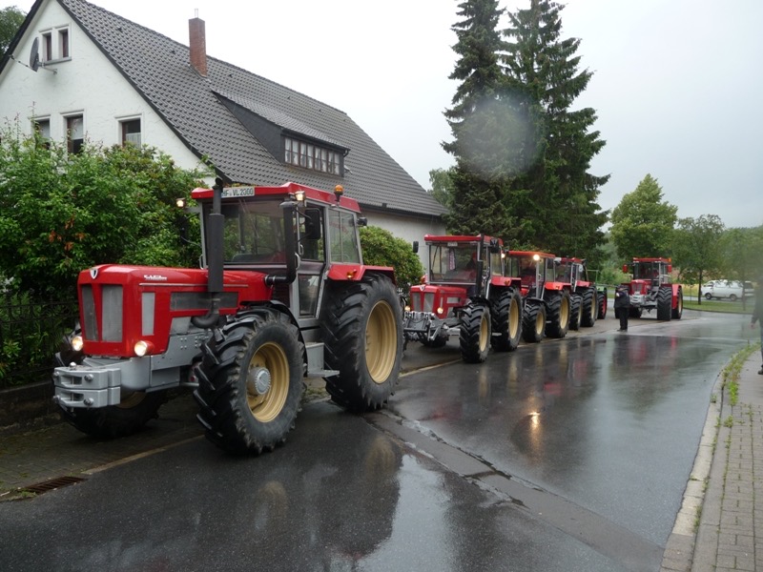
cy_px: 286
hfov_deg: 60.0
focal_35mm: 30
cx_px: 382
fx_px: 661
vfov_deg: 46.8
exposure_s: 1/125
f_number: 3.4
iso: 100
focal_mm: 5
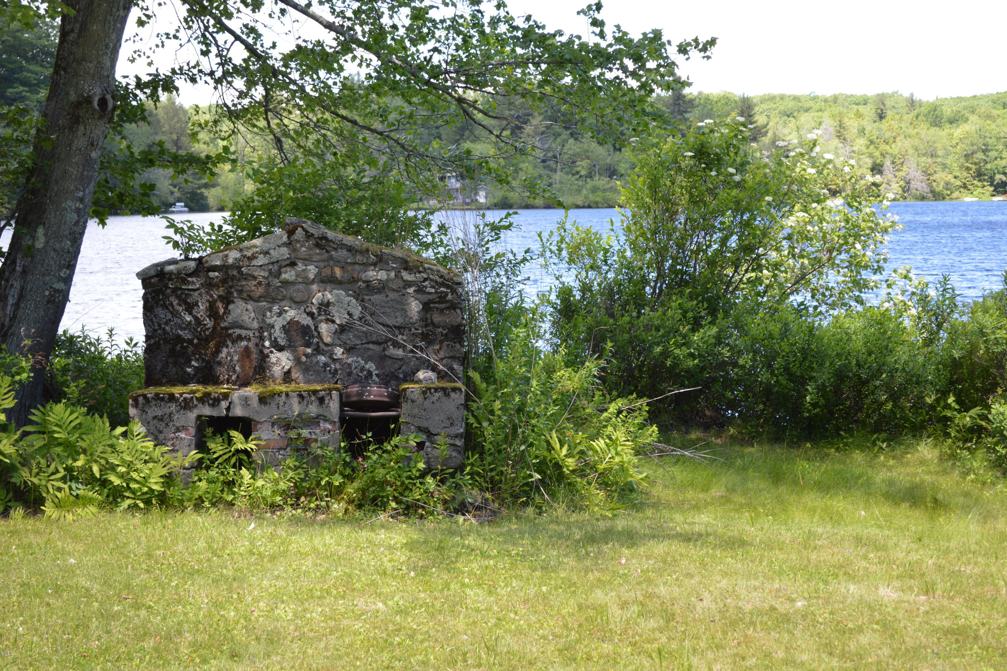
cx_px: 497
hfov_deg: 32.9
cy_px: 334
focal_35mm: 61
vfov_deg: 22.3
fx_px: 1706
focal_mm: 40
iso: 160
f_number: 5.6
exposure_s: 1/125
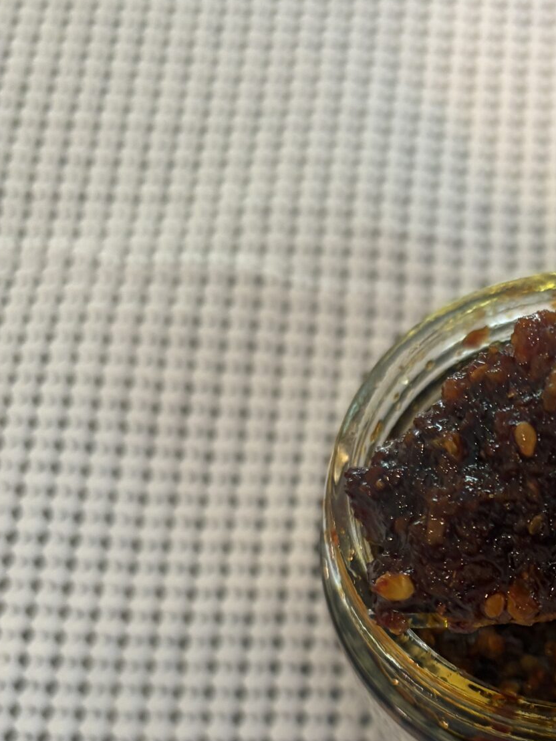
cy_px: 623
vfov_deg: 31.1
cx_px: 634
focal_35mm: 60
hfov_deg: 22.8
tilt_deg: -68.0
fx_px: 1285
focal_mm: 5.96
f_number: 1.6
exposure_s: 1/60
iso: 160
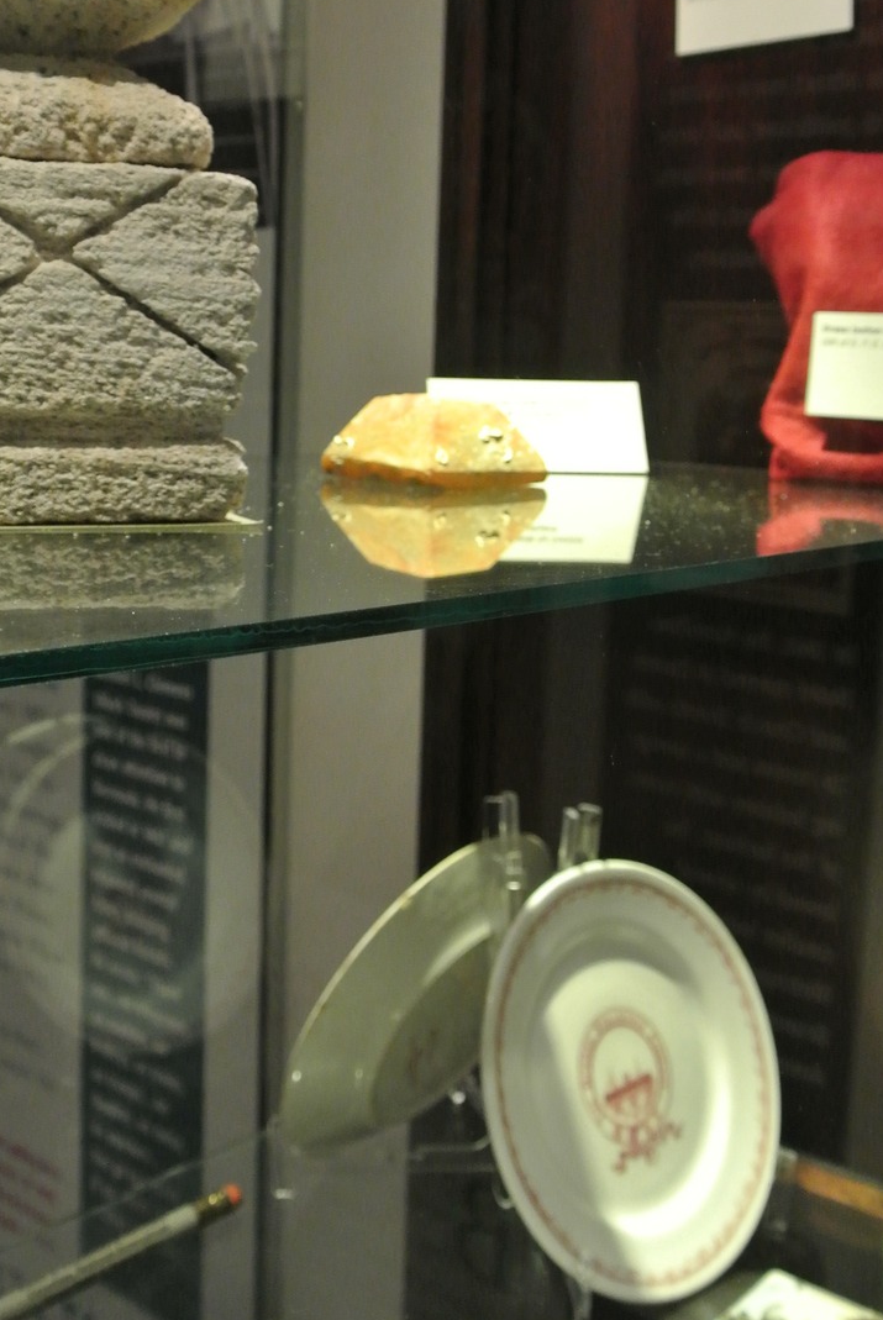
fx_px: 1615
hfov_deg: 30.6
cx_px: 473
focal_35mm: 44
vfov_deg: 43.9
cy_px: 449
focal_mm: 10
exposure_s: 1/30
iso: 900
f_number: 3.5
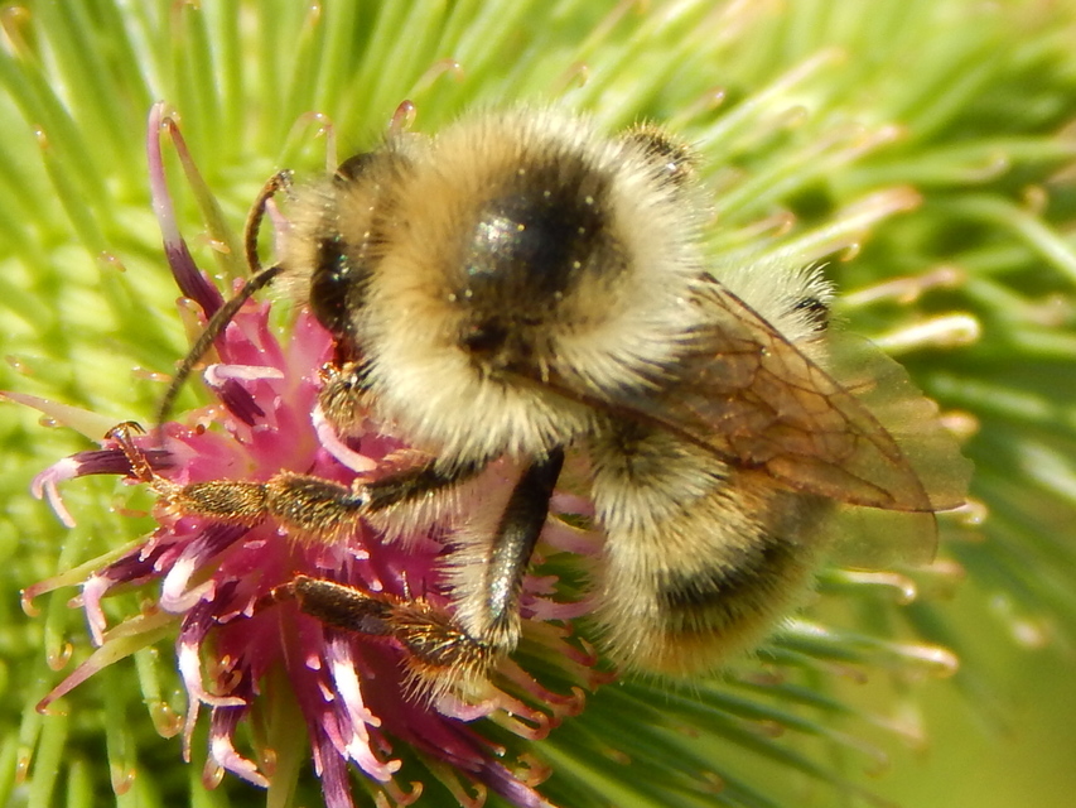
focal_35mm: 160
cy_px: 404
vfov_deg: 9.3
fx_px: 4974
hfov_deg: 12.3
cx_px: 538
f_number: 5.1
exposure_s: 1/400
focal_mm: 28.7
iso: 125
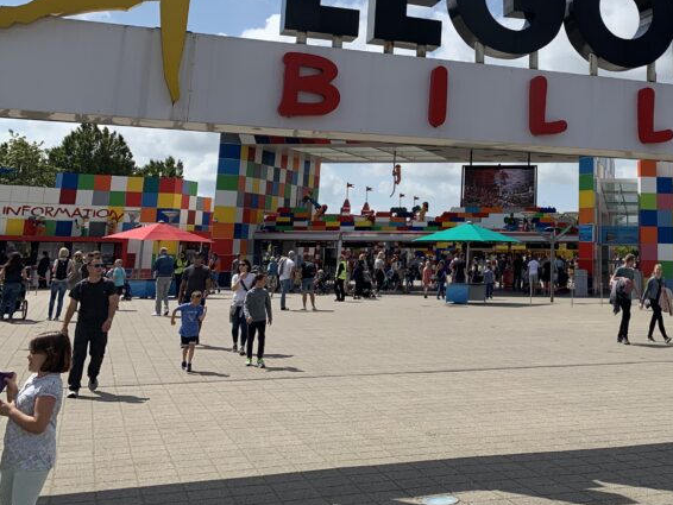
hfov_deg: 38.7
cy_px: 70
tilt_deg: +12.4
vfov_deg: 29.8
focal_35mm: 47
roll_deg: -2.4
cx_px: 551
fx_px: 914
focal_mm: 4.25
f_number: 1.8
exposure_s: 1/4098
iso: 25
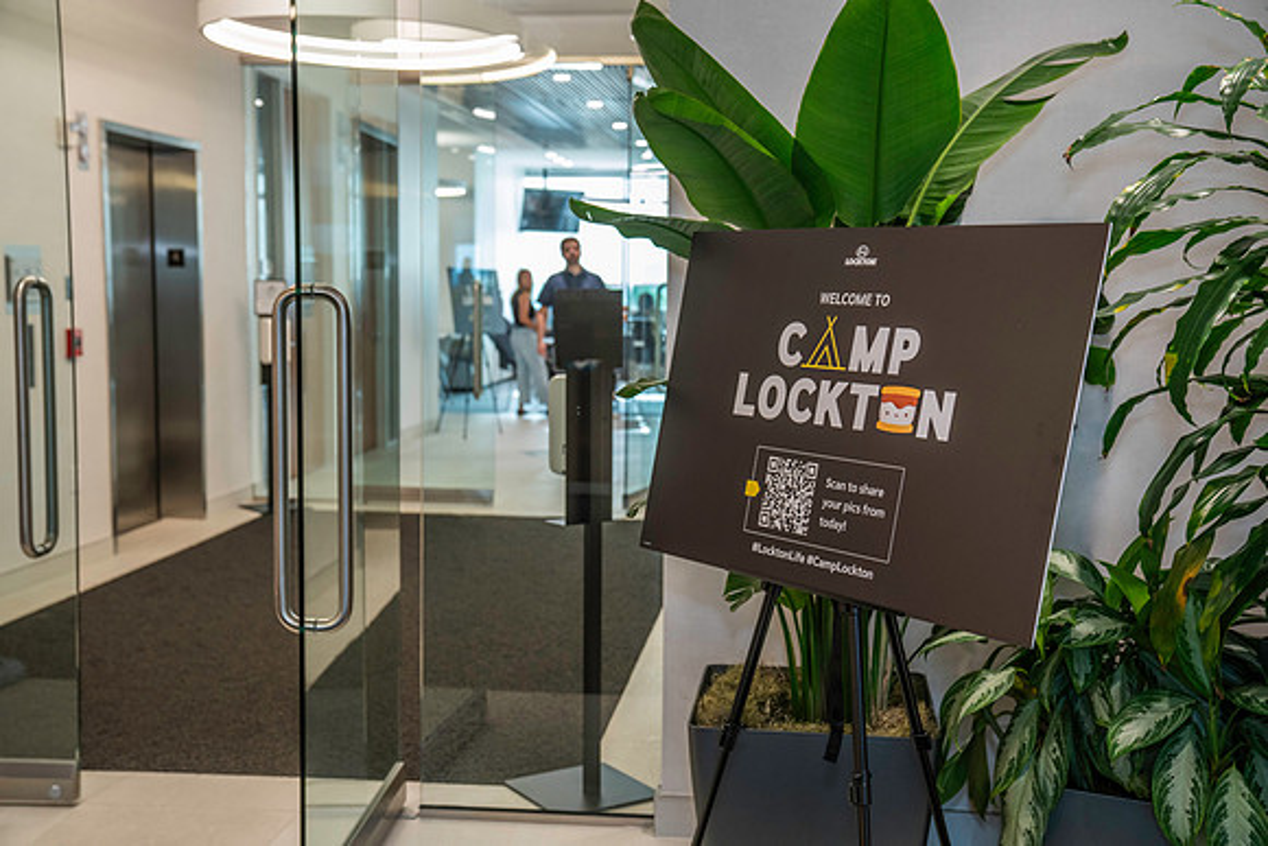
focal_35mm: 42
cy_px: 423
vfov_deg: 31.9
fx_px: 1480
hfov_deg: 46.4
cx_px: 634
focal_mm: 42
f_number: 4
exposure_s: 1/160
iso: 1600
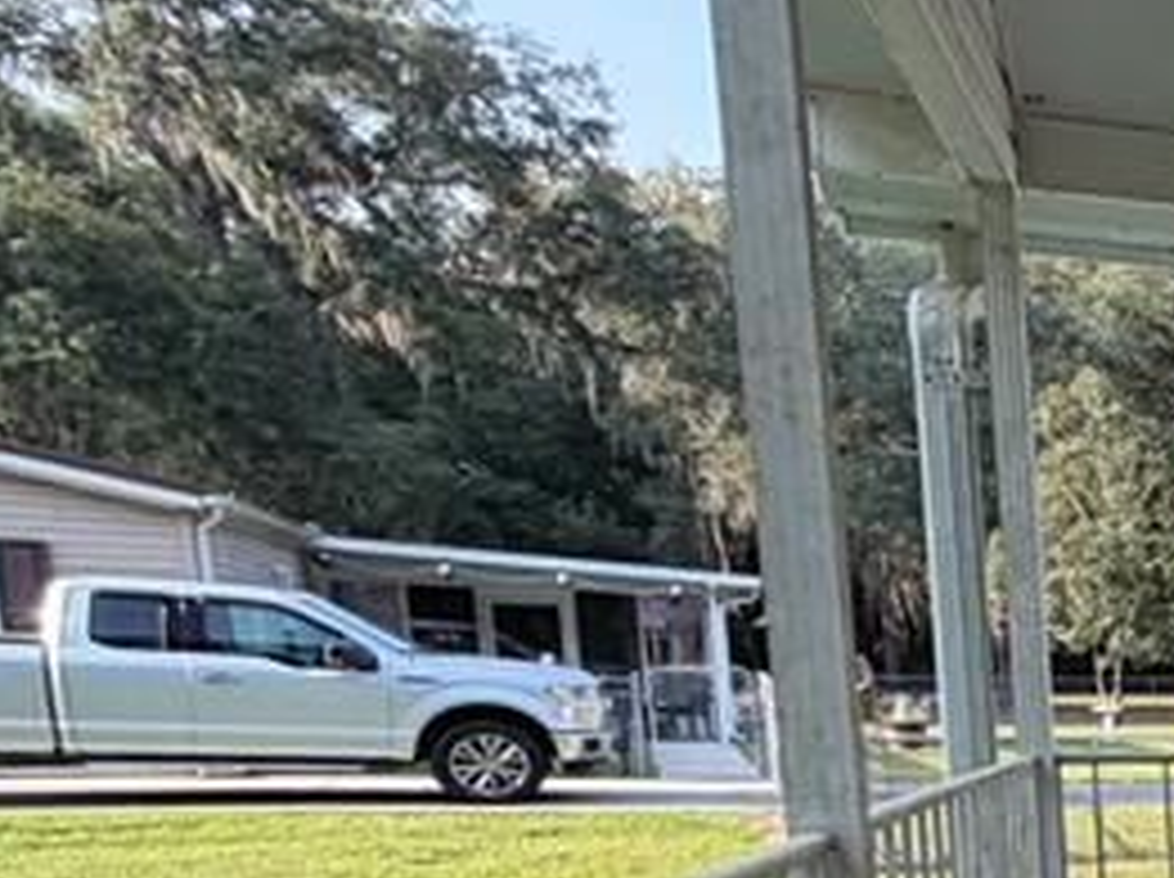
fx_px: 1863
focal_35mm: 55
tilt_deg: -7.5
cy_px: 959
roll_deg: -1.8
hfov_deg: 21.1
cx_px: 2177
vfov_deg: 24.7
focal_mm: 2.22
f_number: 2.2
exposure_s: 1/229
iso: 40
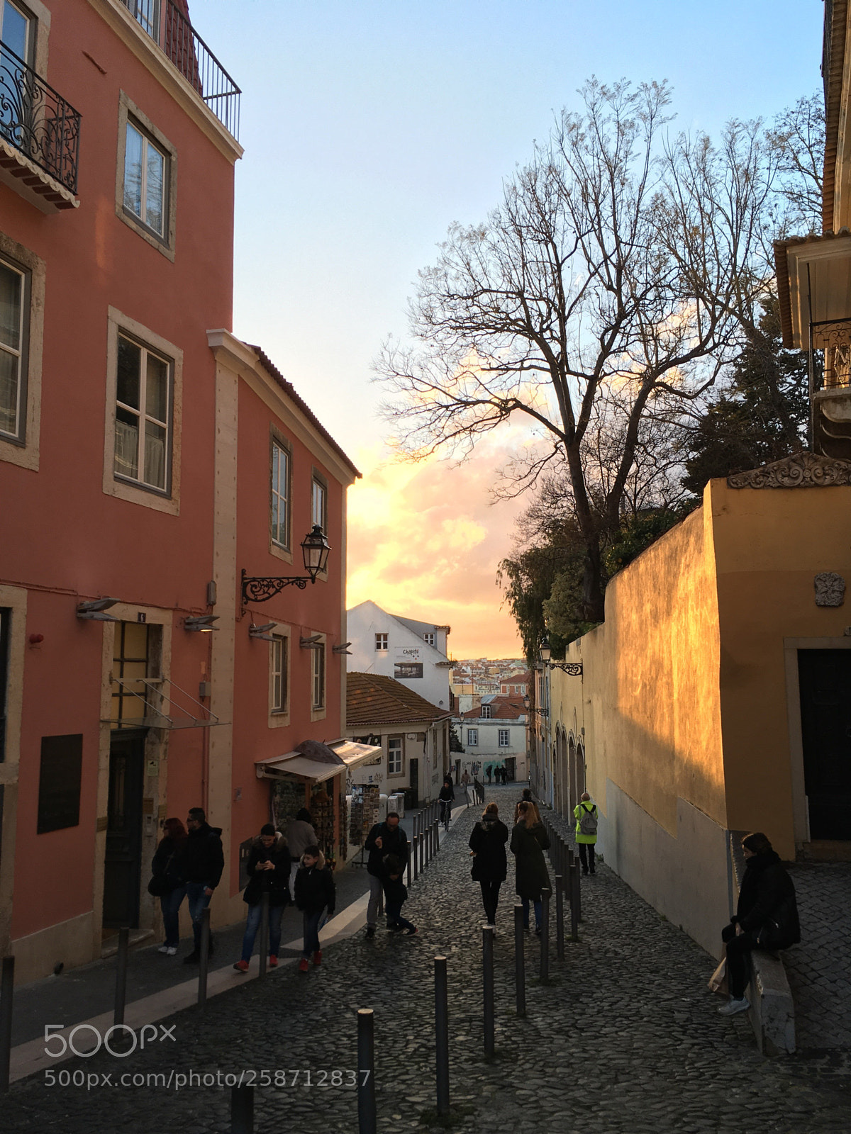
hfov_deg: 48.2
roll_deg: +0.3
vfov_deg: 61.7
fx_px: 951
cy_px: 567
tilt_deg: +7.1
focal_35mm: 29
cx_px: 426
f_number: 2.2
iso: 25
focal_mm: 4.15
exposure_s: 1/100
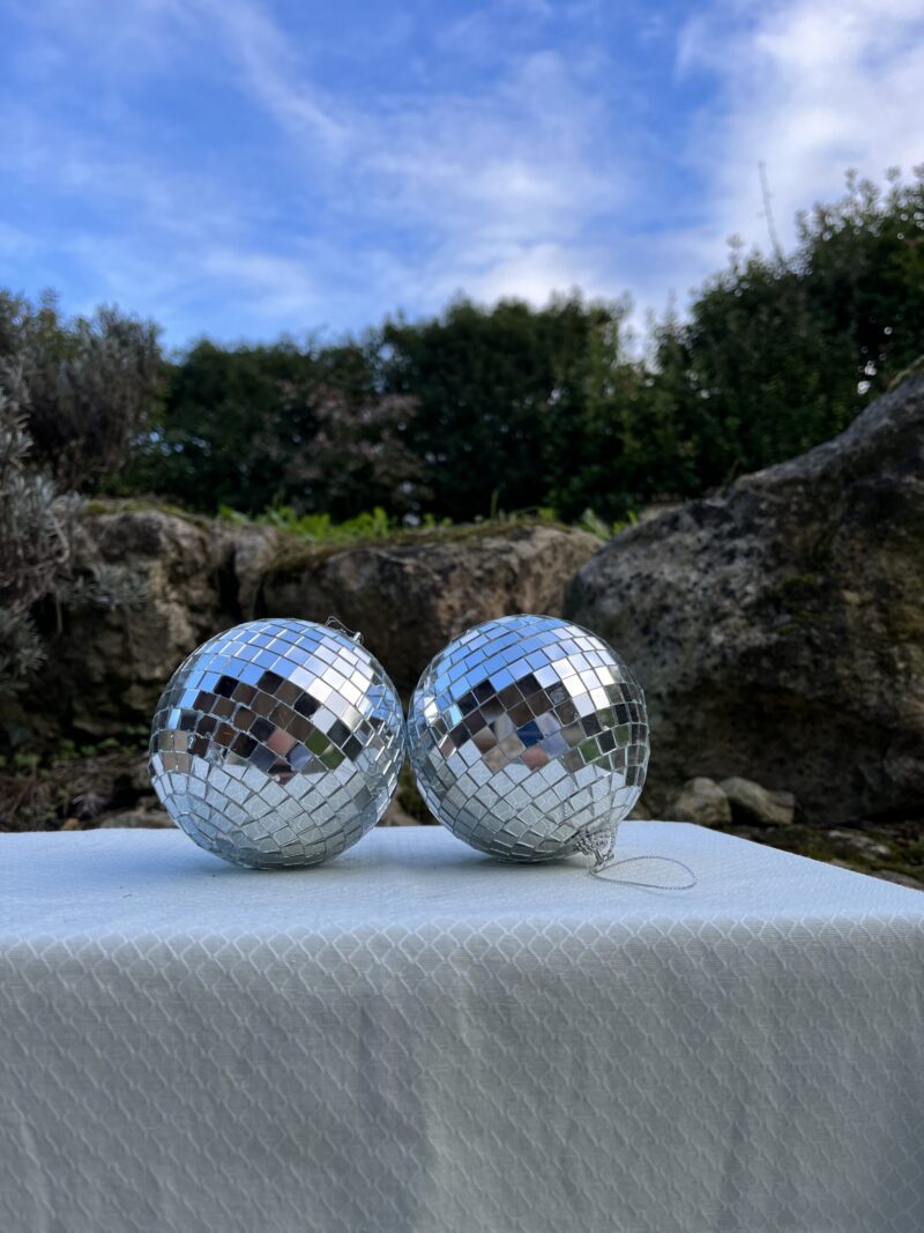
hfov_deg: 53.1
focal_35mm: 26
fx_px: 926
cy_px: 616
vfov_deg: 67.3
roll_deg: +2.5
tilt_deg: +9.7
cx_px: 462
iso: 50
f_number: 1.6
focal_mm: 5.1
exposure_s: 1/696
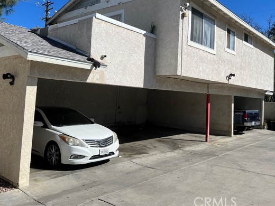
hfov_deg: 56.7
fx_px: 254
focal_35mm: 32
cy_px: 83
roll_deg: -2.7
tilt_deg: +5.3
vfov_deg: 43.9
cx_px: 149
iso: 50
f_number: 1.5
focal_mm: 5.7
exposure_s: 1/6993
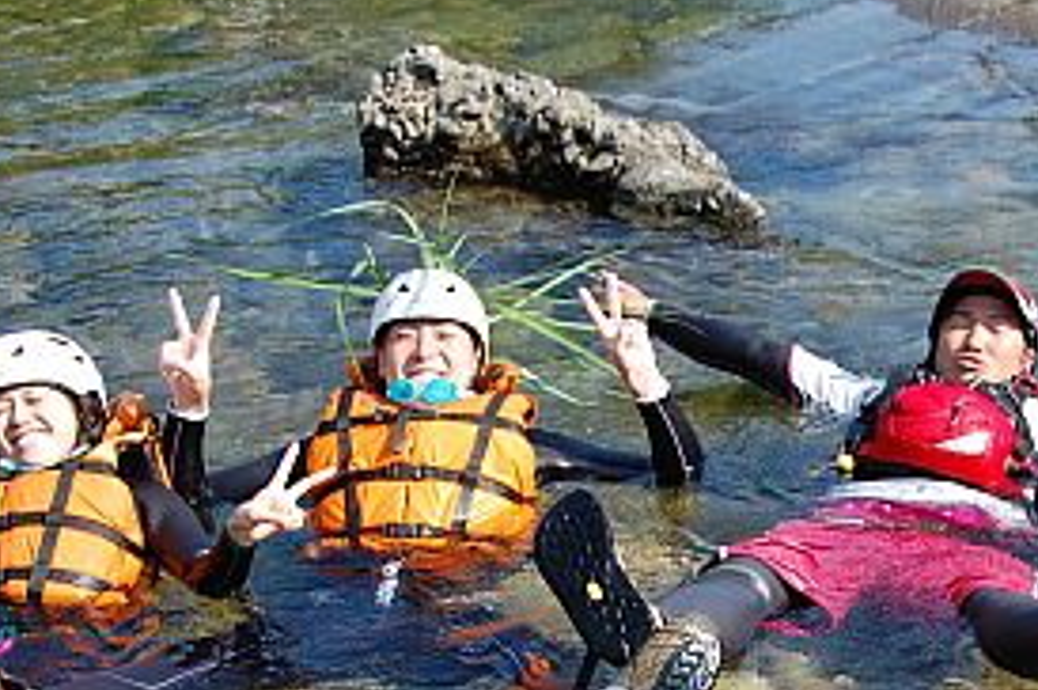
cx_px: 731
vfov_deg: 17.4
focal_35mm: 77
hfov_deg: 26.1
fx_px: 2218
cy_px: 620
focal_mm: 26
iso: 320
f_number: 4
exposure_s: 1/1000
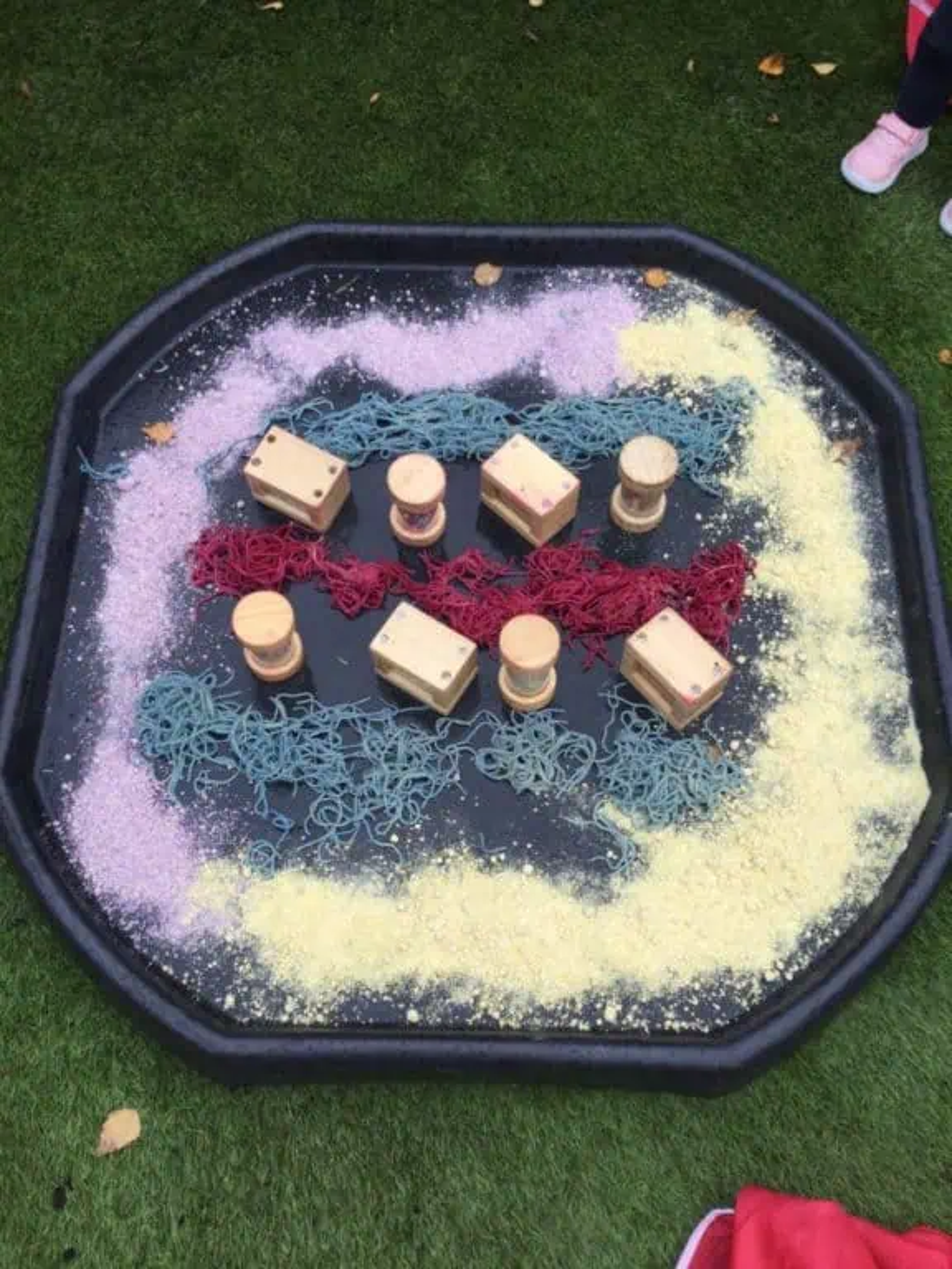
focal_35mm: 31
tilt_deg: -64.0
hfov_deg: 45.4
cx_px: 476
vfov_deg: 58.4
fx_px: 1137
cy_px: 634
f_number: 2.4
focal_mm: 3.3
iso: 25
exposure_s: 1/123
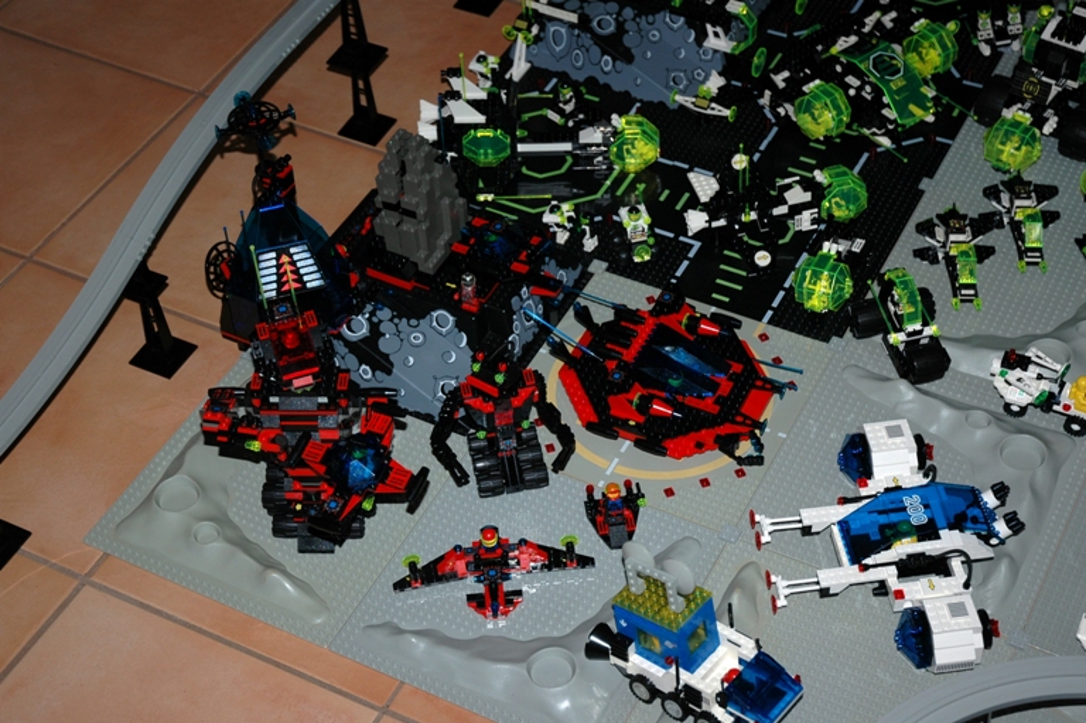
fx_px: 1809
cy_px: 362
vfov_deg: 22.6
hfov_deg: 33.4
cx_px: 543
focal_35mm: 60
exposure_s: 1/60
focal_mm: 40
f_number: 4.5
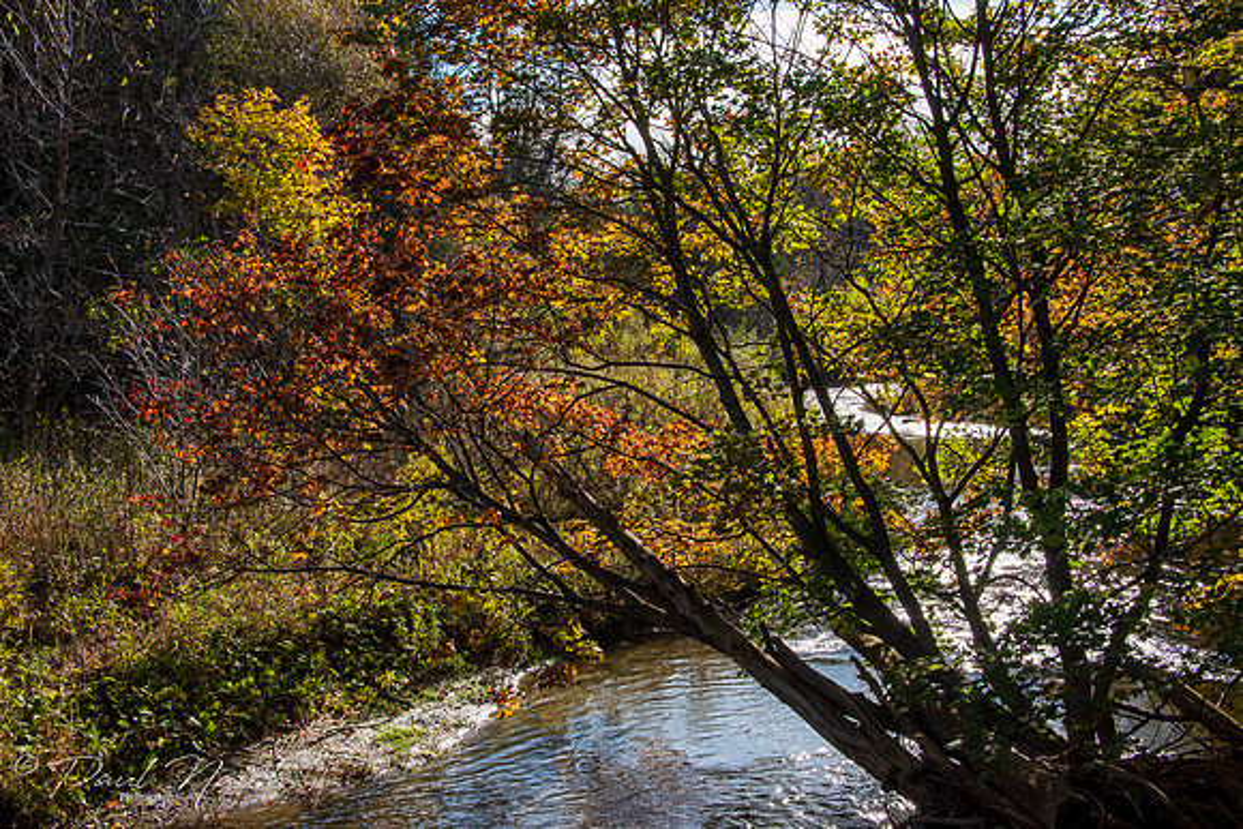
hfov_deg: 41.1
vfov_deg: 28.1
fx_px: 1658
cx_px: 622
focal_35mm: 48
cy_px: 414
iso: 1000
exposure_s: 1/200
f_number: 22
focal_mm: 48
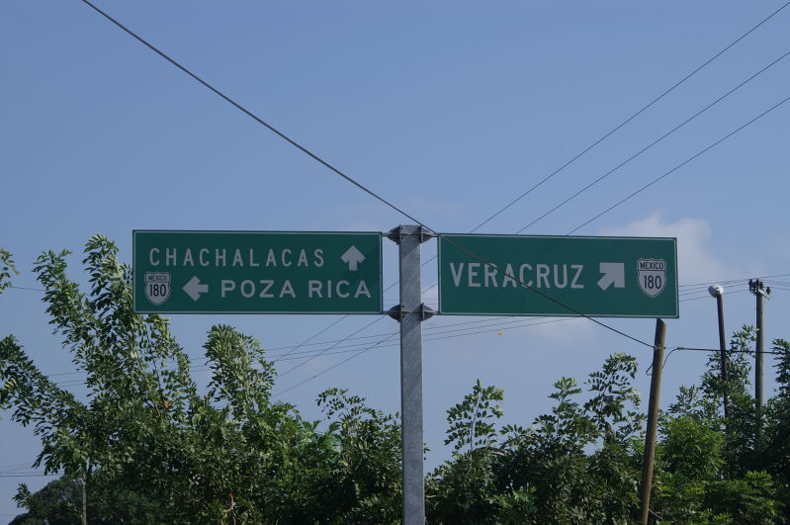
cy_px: 262
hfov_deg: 19.5
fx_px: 2302
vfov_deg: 13.0
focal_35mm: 105
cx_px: 395
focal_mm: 70
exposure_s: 1/250
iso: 100
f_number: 11
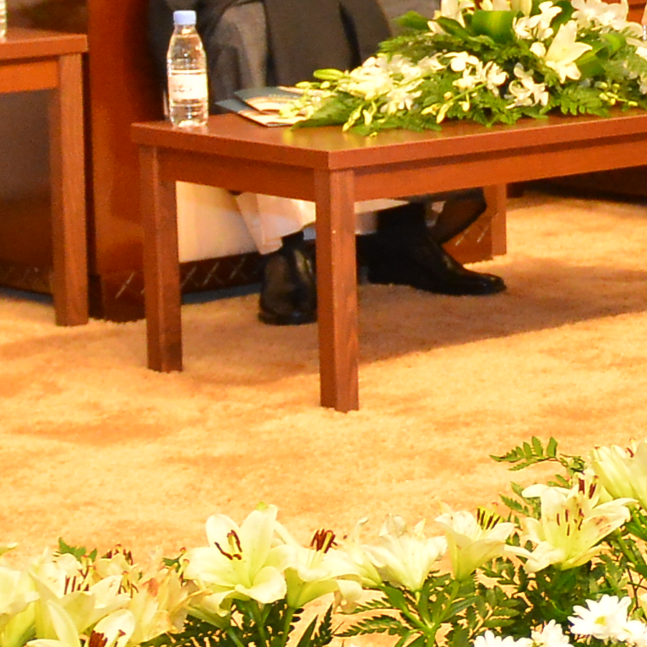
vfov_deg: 11.9
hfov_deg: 10.7
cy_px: 277
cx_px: 1346
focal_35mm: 147
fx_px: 3108
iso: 2000
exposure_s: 1/250
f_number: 2.8
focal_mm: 24
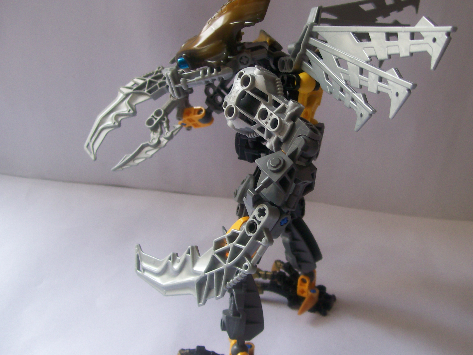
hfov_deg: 44.7
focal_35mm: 42
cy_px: 174
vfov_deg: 34.4
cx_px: 262
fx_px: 574
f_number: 2.7
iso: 80
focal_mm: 6
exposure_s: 1/105
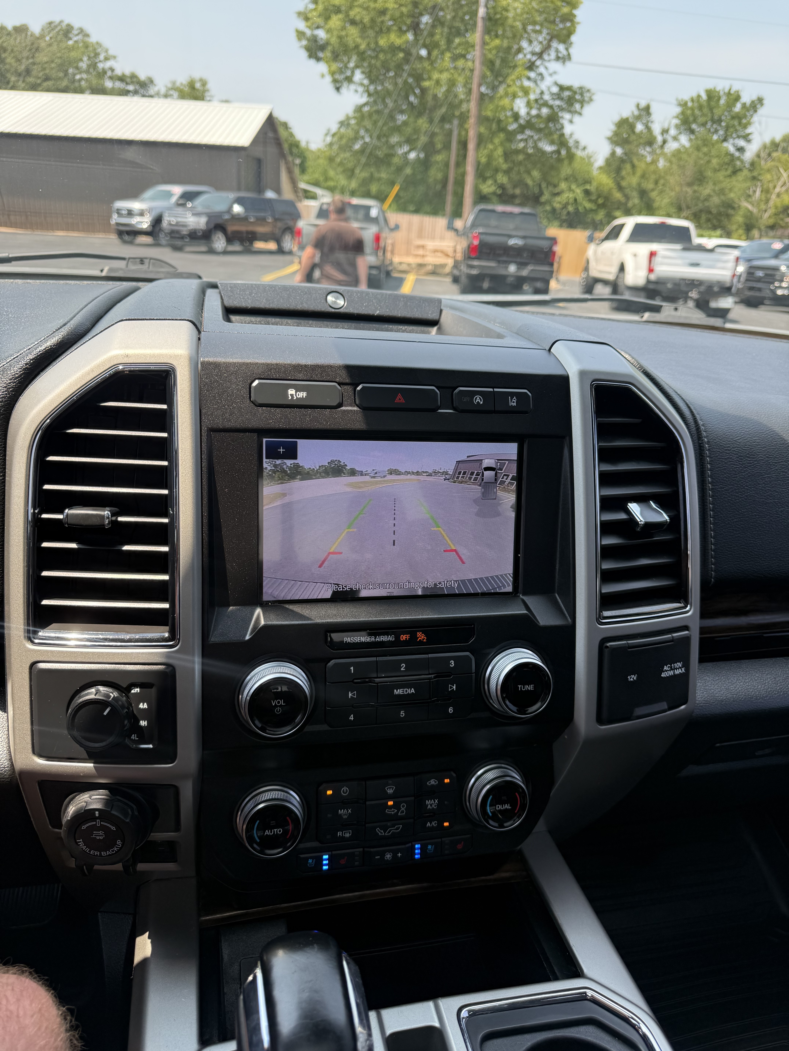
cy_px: 526
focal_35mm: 24
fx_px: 729
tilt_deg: -22.4
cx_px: 394
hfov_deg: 56.8
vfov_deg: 71.6
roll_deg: -5.1
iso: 80
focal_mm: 6.76
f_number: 1.78
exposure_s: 1/467
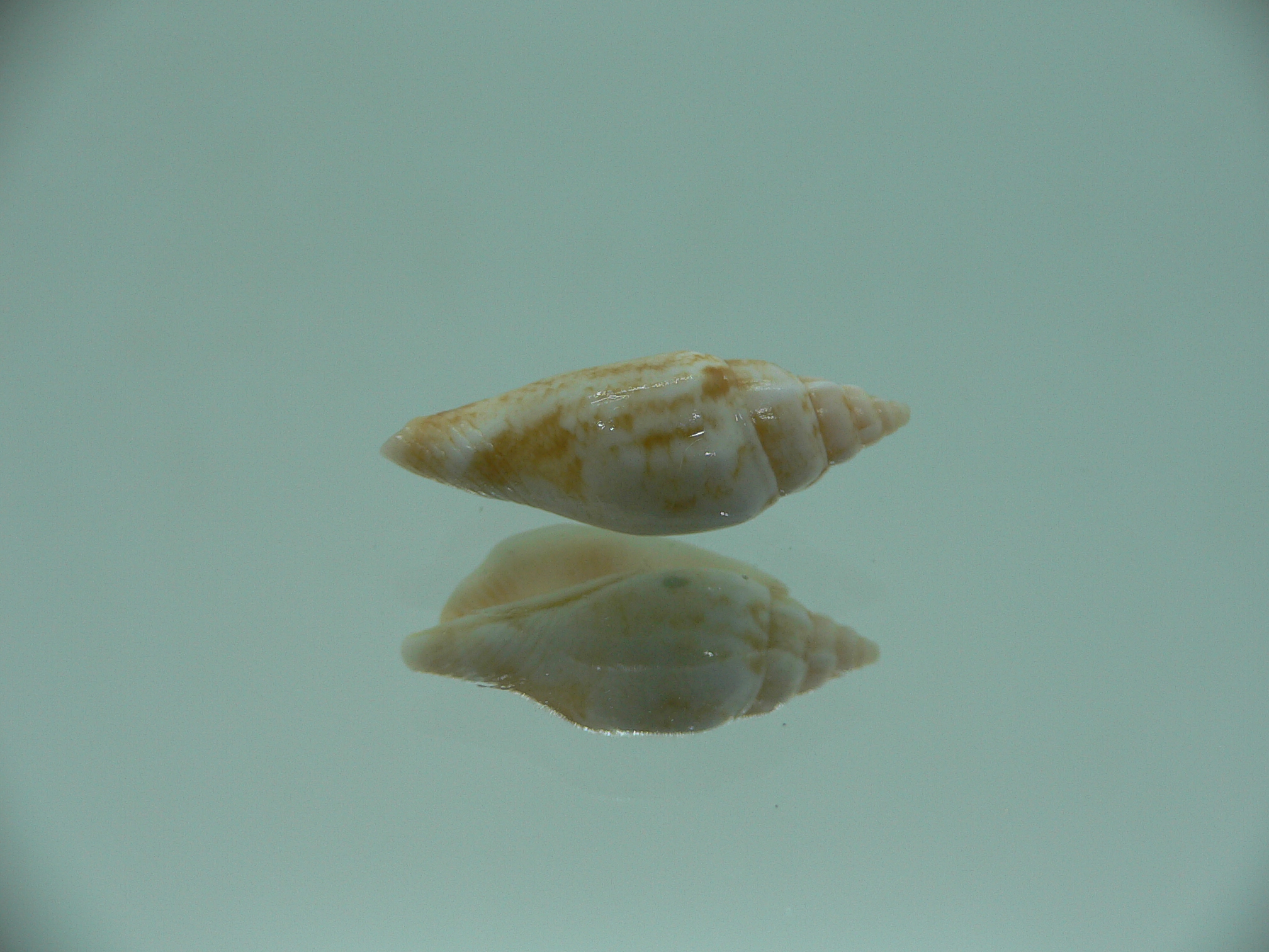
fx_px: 1283
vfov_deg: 40.7
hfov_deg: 52.6
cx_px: 634
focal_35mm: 35
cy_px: 476
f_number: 2.8
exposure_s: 1/80
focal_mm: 4.6
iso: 80
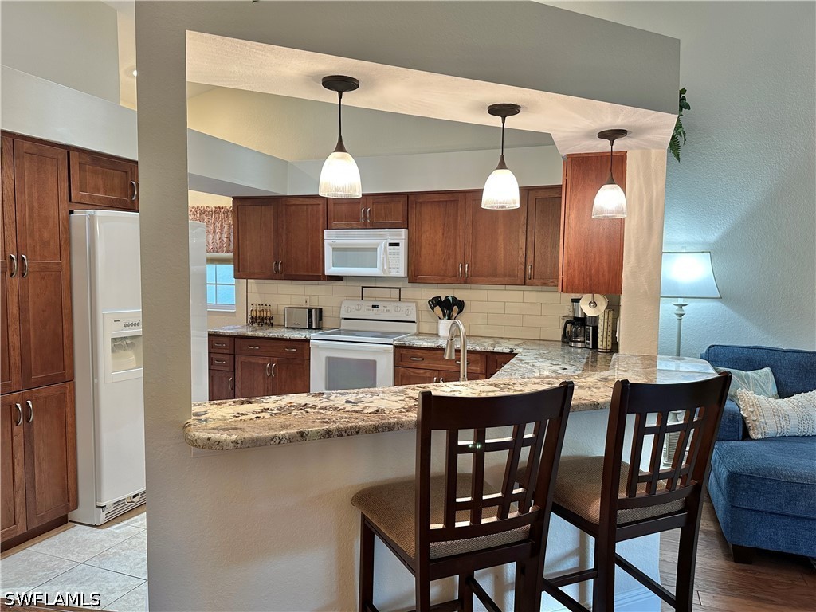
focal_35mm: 24
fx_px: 566
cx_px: 408
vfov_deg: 56.8
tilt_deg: -4.2
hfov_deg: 71.6
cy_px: 306
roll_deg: -0.8
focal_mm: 6.86
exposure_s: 1/60
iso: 125
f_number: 1.78
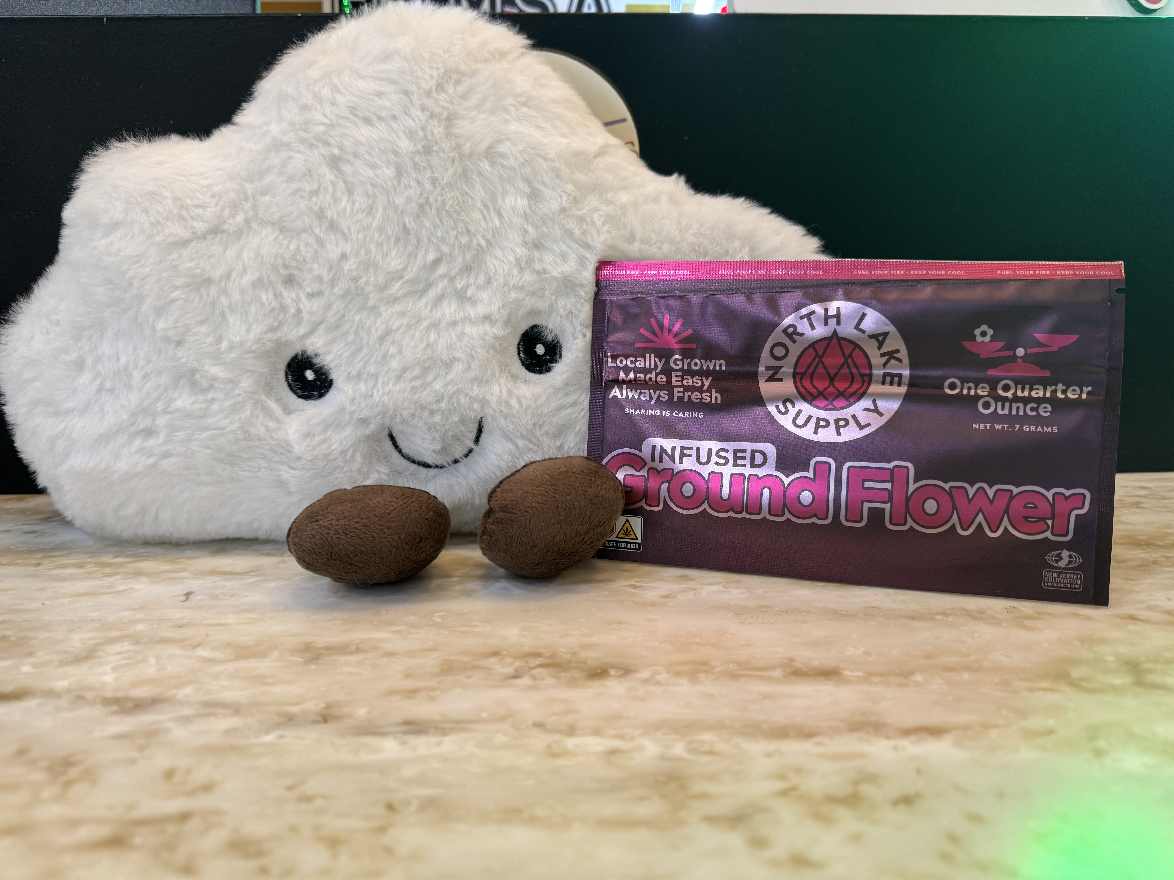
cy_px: 440
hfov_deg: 71.6
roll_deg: +0.4
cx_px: 587
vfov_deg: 56.8
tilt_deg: -12.7
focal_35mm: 24
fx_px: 814
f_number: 1.78
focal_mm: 6.76
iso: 160
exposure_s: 1/60
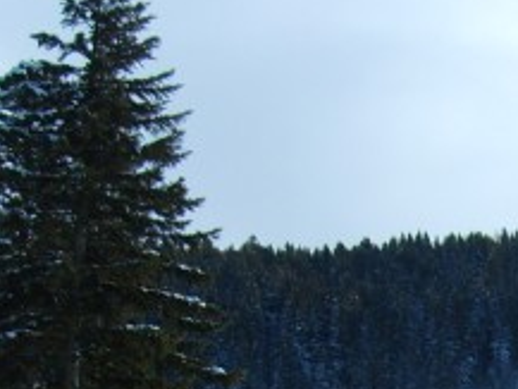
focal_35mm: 129
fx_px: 1931
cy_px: 661
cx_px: 759
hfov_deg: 14.3
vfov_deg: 10.9
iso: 50
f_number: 2.8
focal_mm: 5.8
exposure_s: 1/1000
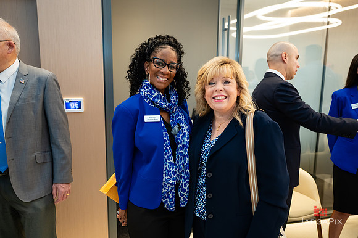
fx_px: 295
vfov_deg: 44.0
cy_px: 119
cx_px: 179
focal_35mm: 30
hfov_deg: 62.5
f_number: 3.2
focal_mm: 29.5
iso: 1250
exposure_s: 1/200
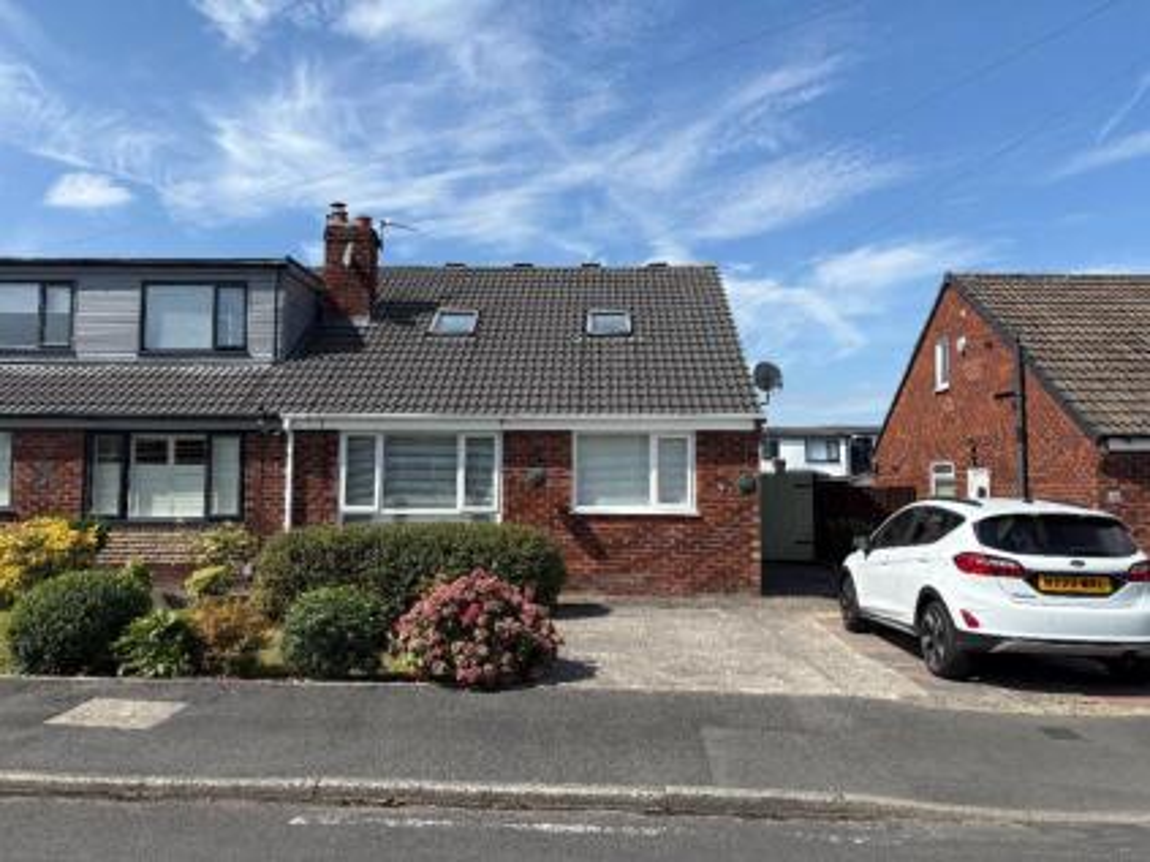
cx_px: 575
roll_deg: -0.2
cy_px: 431
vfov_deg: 53.0
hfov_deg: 67.3
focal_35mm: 26
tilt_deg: +4.0
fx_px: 864
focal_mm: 5.96
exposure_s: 1/3279
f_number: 1.6
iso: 50
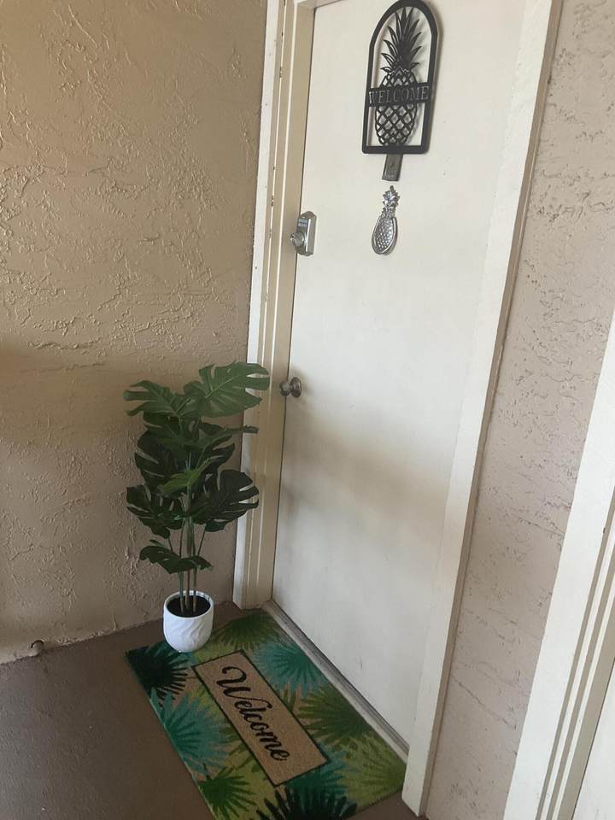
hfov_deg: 48.2
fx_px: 687
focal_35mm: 29
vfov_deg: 61.7
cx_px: 308
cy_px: 410
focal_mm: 3
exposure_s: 1/71
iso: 64
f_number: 1.8
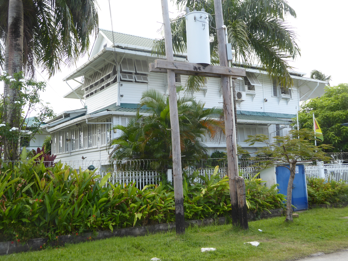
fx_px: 392
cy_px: 130
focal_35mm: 39
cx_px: 174
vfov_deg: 36.8
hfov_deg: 47.9
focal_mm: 6.7
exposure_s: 1/160
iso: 80
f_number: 3.7
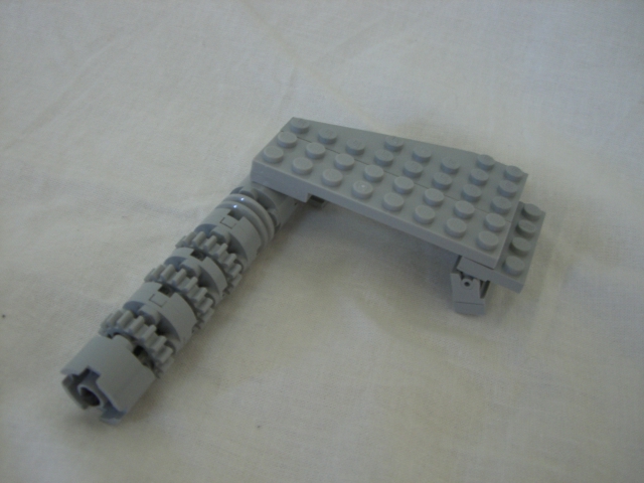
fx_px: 707
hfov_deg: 49.0
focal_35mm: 38
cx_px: 322
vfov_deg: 37.7
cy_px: 242
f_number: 2.7
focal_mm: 6.2
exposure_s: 1/25
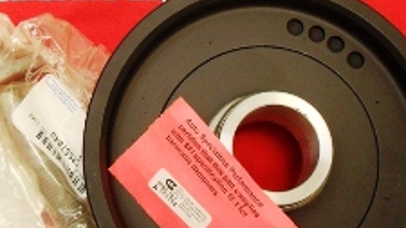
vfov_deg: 15.8
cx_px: 135
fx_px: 817
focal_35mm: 76
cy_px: 67
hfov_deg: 27.7
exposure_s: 1/20
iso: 200
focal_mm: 6.2
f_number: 2.8
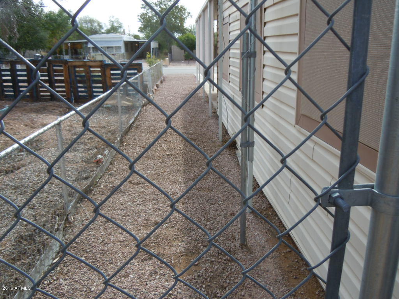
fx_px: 346
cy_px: 150
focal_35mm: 30
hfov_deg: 60.0
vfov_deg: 46.8
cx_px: 200
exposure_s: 1/400
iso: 100
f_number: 3.5
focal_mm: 5.4
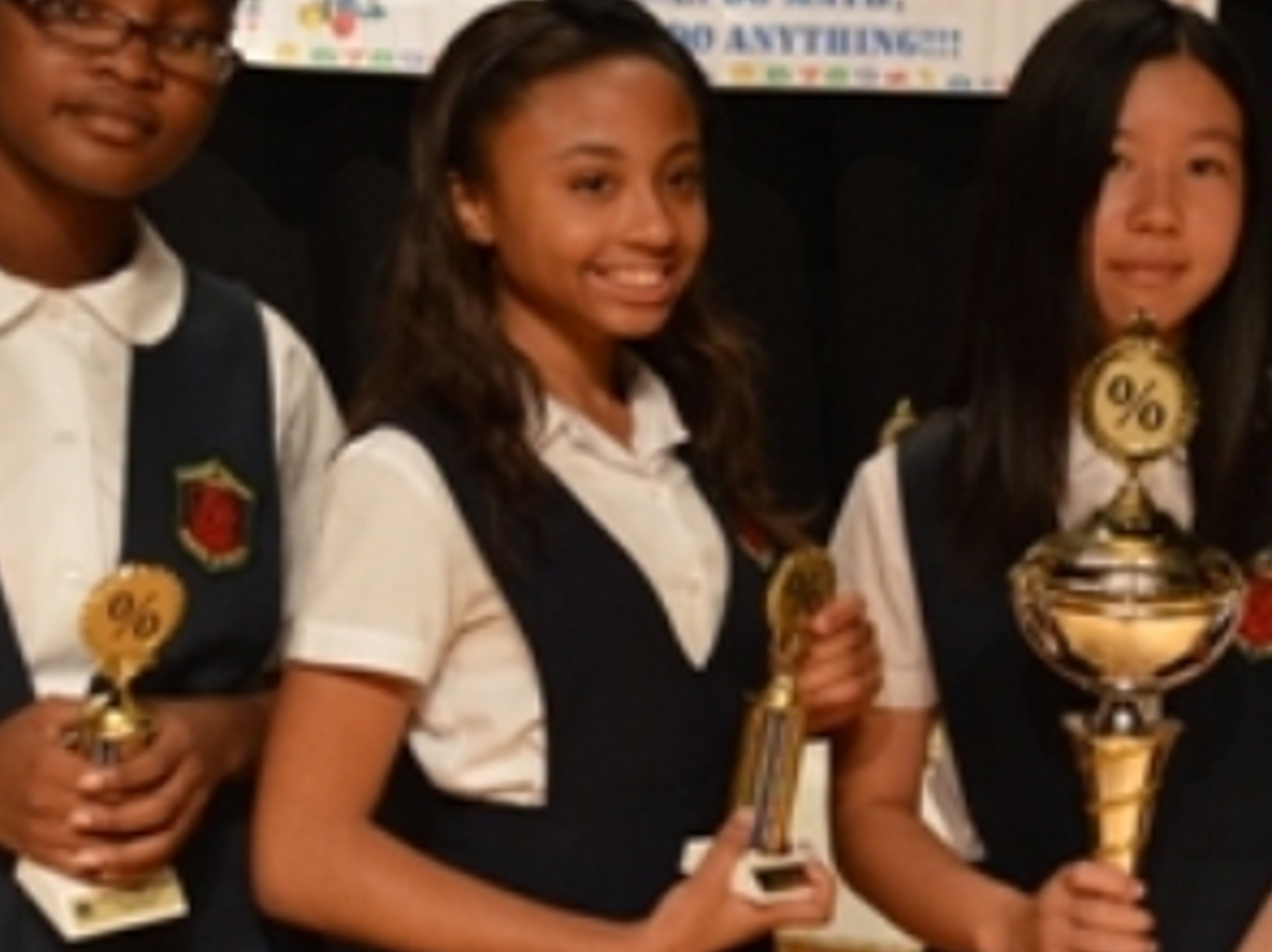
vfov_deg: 19.6
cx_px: 837
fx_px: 2755
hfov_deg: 25.9
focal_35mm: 75
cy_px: 444
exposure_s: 1/125
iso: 360
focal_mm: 24
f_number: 5.6
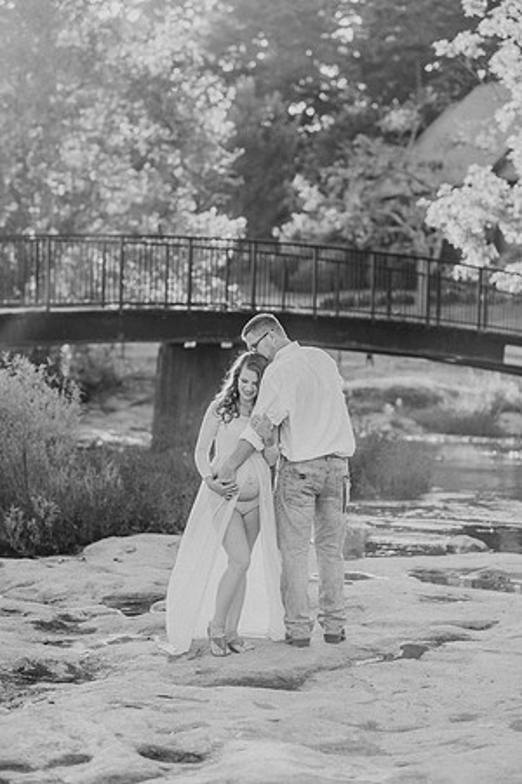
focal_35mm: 85
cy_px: 392
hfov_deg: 16.1
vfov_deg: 23.9
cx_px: 261
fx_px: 1849
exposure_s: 1/640
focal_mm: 85
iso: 160
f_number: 2.5
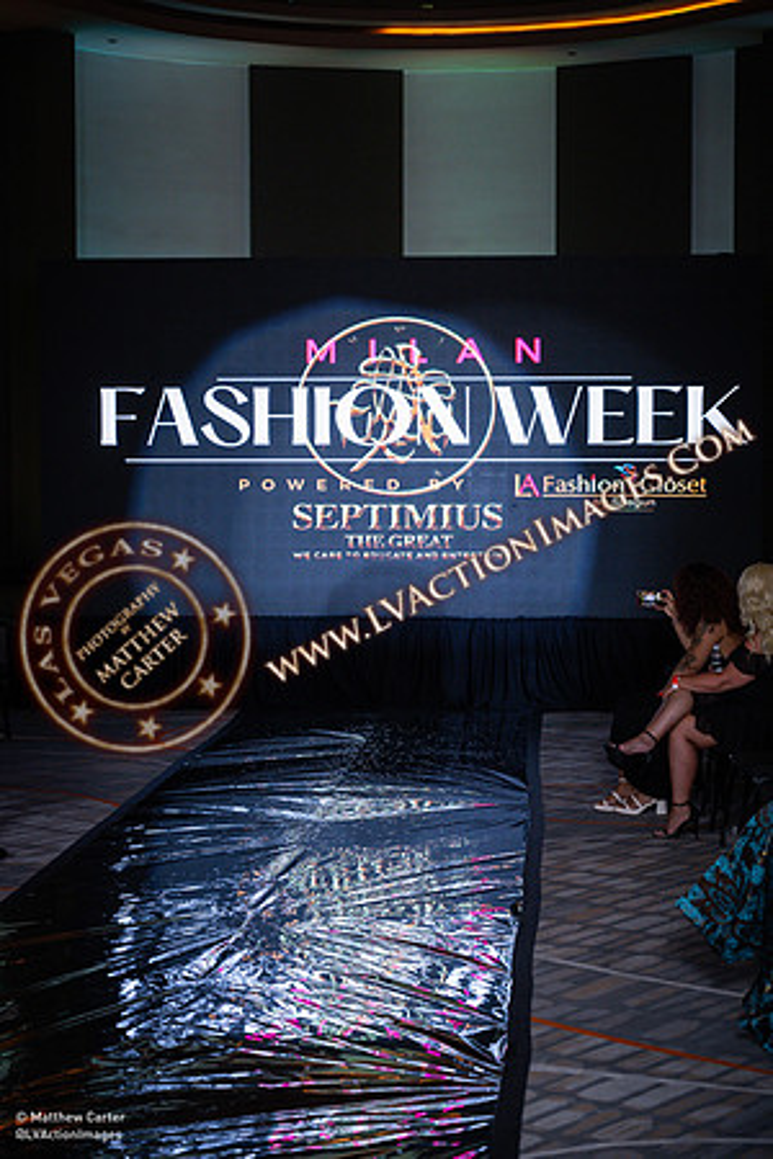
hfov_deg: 19.5
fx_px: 2254
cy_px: 580
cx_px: 386
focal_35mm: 70
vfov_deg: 28.8
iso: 2500
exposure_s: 1/200
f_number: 4
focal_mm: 70
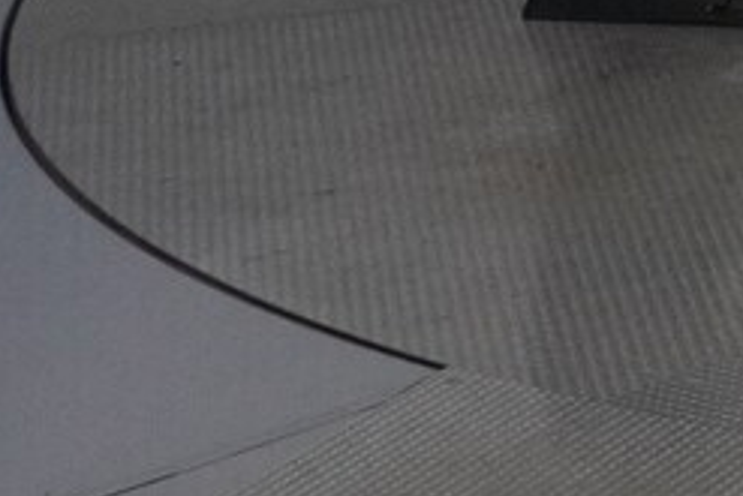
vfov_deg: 5.8
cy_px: -851
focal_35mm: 226
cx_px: 2385
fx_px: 4673
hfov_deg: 7.7
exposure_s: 1/160
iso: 1250
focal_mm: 23
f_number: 4
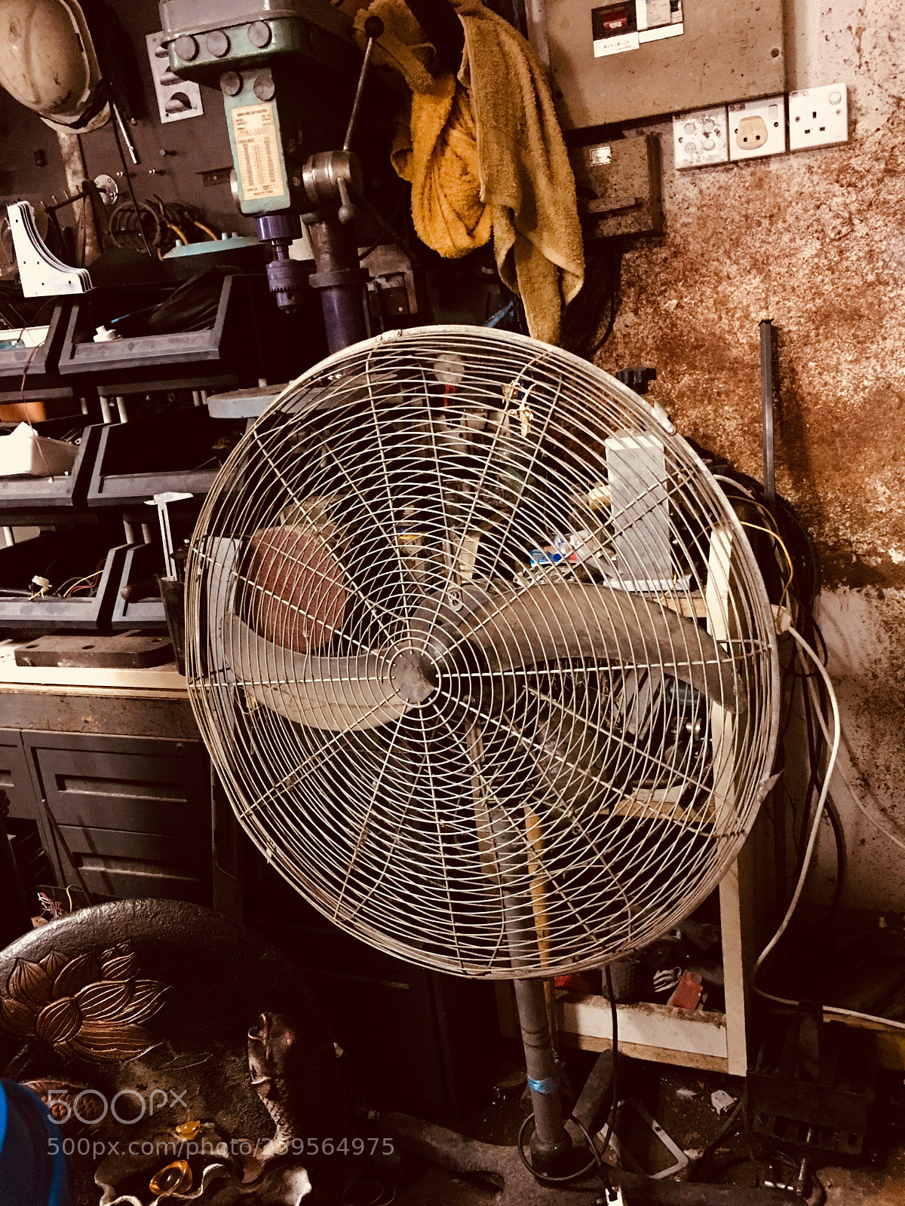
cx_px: 452
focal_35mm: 29
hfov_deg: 48.2
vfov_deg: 61.7
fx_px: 1011
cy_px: 603
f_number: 2.2
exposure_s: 1/4
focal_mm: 4.15
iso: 160
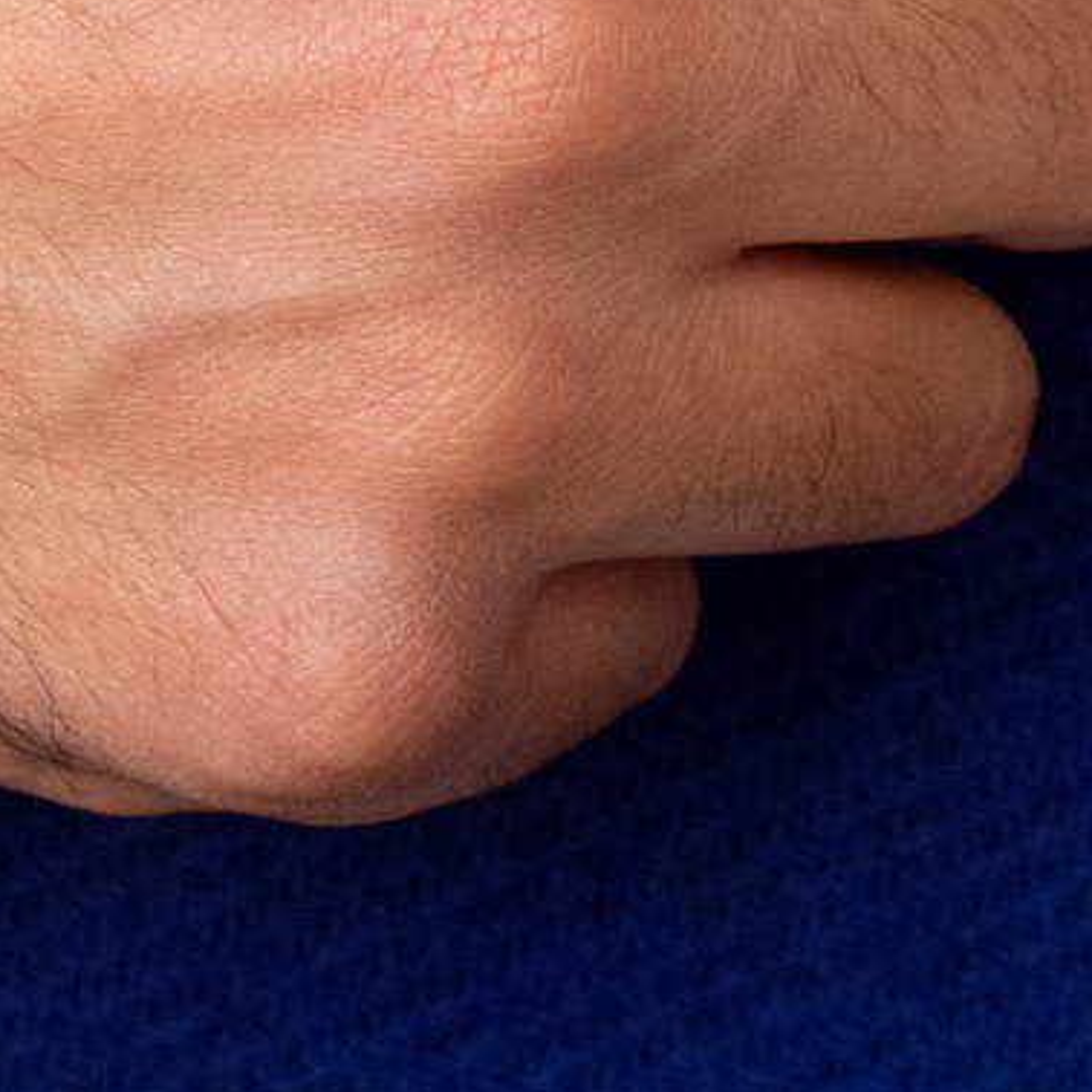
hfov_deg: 8.0
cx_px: 25
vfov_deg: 7.9
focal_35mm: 219
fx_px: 7816
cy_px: -49
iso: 1000
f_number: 9
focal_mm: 60.7
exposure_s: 1/80
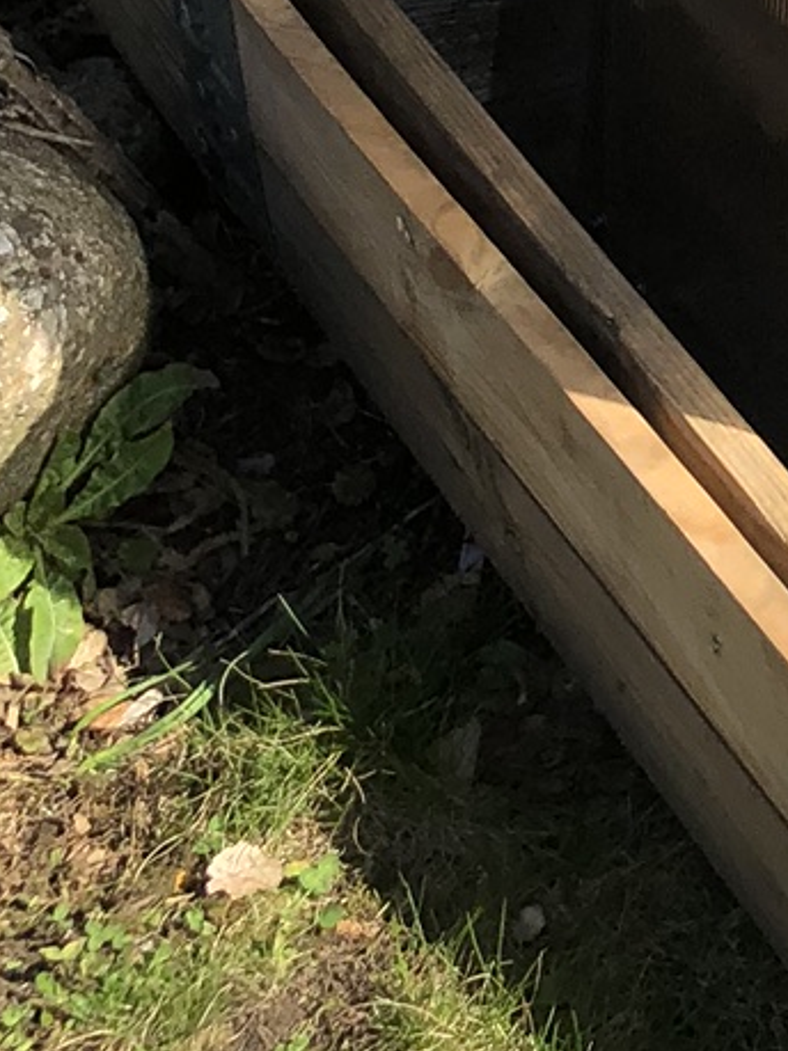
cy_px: -978
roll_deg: -3.3
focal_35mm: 125
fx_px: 3796
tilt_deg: -21.2
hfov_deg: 10.9
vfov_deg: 13.7
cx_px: 1528
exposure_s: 1/1171
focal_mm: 3.99
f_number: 1.8
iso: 20
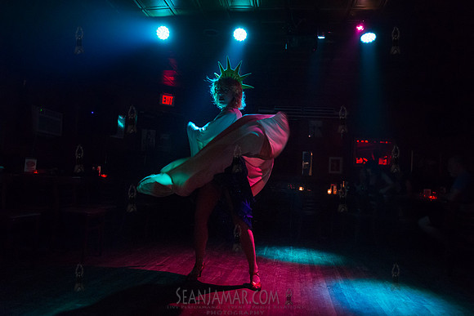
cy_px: 158
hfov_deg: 66.3
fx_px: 363
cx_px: 237
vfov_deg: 47.1
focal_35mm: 28
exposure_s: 1/320
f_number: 2.8
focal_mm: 24
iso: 5000
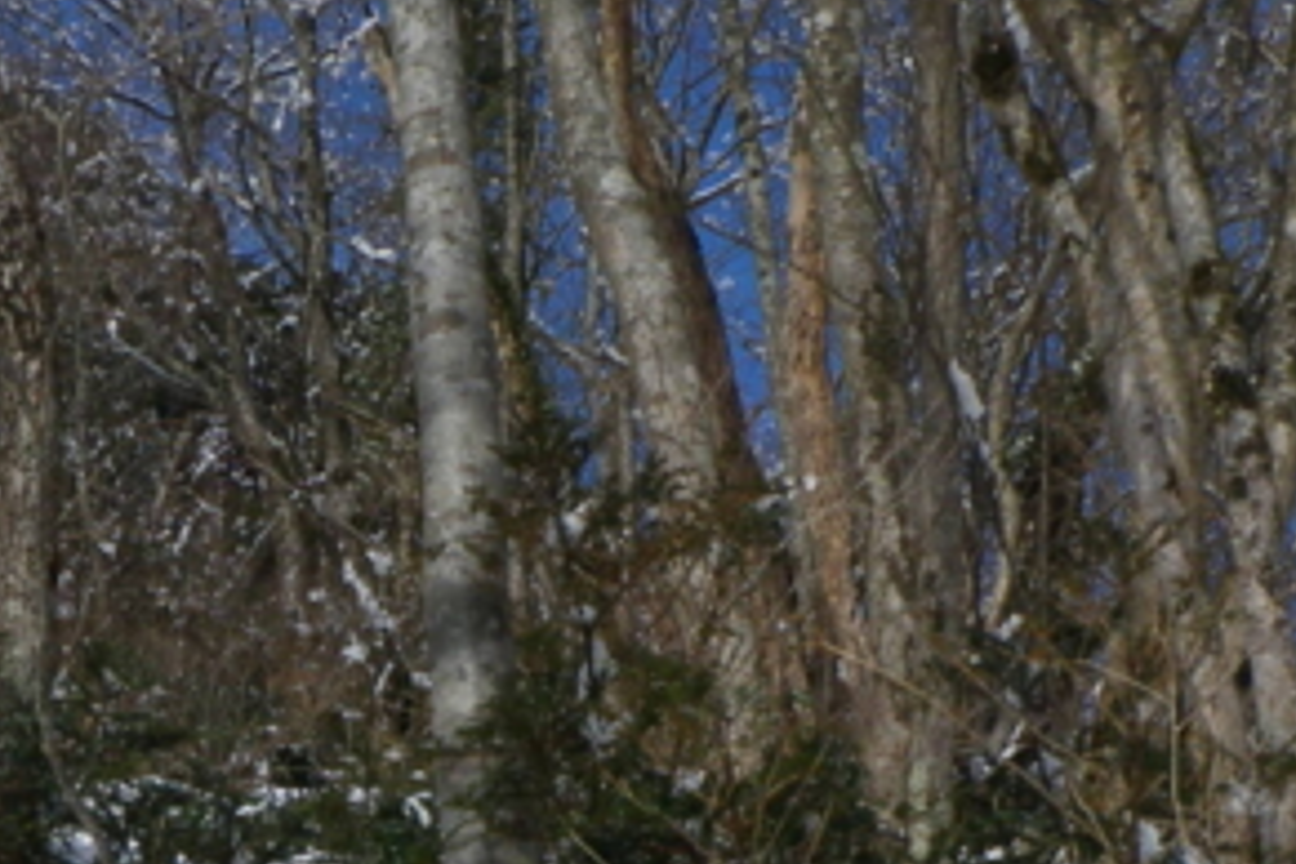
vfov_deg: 13.4
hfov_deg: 20.1
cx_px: 218
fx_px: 3600
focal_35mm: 100
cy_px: 962
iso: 64
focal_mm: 6.2
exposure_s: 1/320
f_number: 6.3
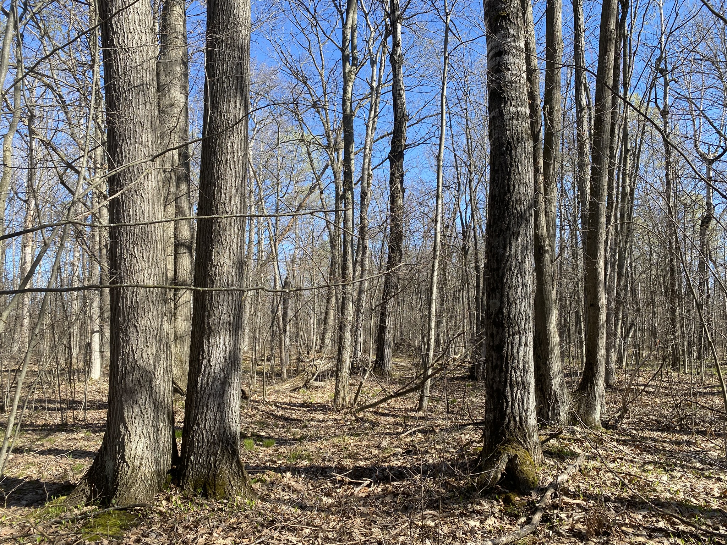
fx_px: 546
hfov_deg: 67.3
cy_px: 272
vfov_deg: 53.1
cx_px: 364
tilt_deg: +5.4
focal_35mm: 26
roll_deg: -0.7
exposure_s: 1/927
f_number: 1.8
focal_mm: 4.25
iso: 32
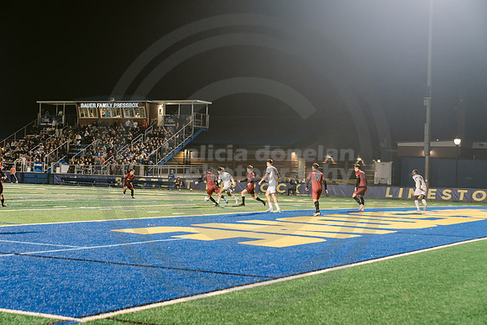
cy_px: 163
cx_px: 243
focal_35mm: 70
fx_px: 947
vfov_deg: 19.5
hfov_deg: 28.8
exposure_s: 1/160
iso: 2500
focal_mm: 70
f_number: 4
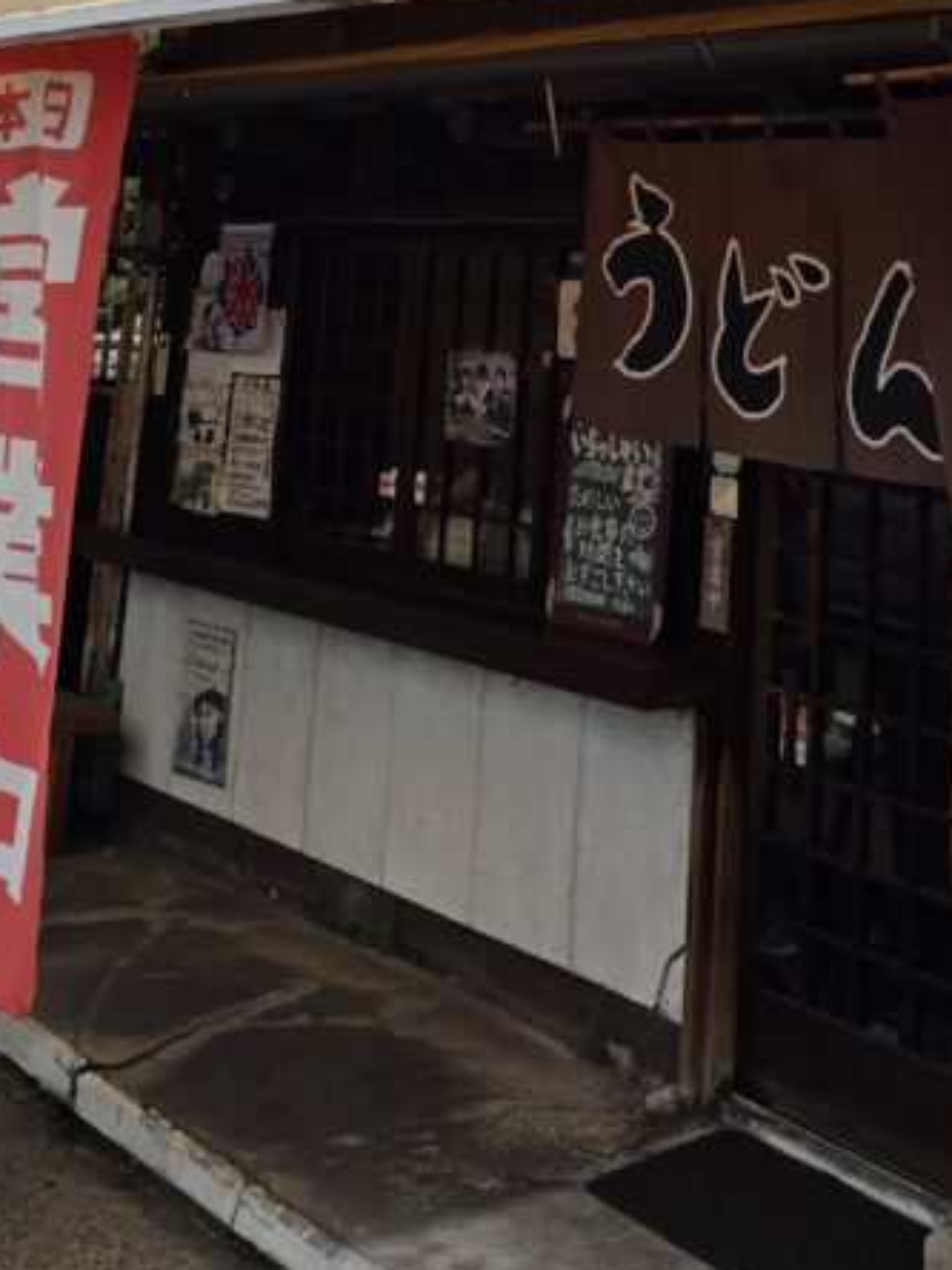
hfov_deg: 27.5
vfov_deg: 32.4
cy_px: -86
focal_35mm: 53
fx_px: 1943
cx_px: 577
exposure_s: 1/6352
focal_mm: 6.25
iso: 80
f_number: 1.7
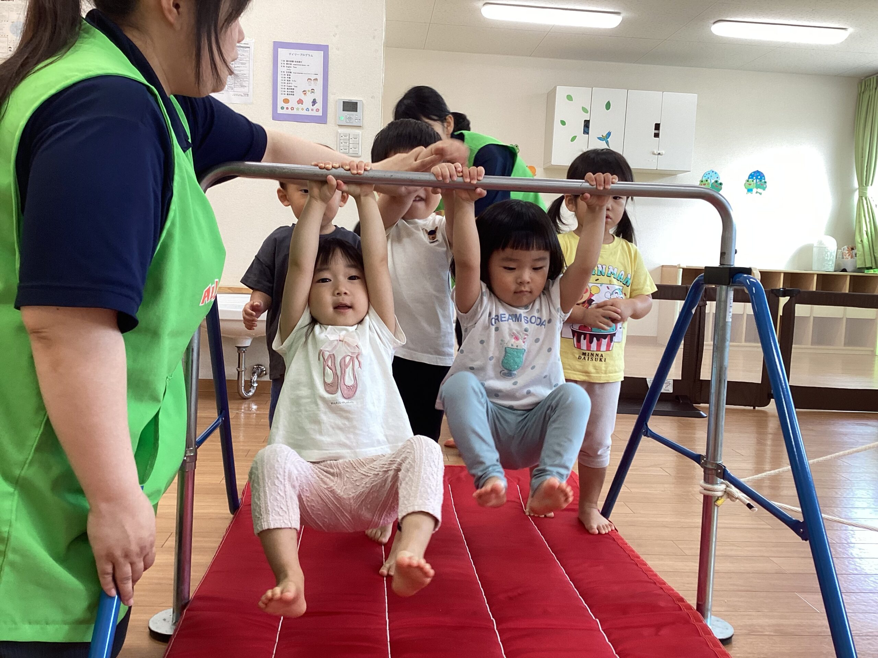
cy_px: 329
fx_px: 786
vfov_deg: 45.4
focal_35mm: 31
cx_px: 439
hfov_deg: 58.4
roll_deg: -1.9
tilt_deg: -5.6
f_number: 2.4
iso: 50
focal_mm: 3.3
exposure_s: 1/50
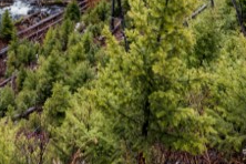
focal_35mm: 65
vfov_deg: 16.9
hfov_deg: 28.7
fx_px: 444
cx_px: -10
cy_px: -139
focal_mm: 16
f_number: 10
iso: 800
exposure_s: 1/100
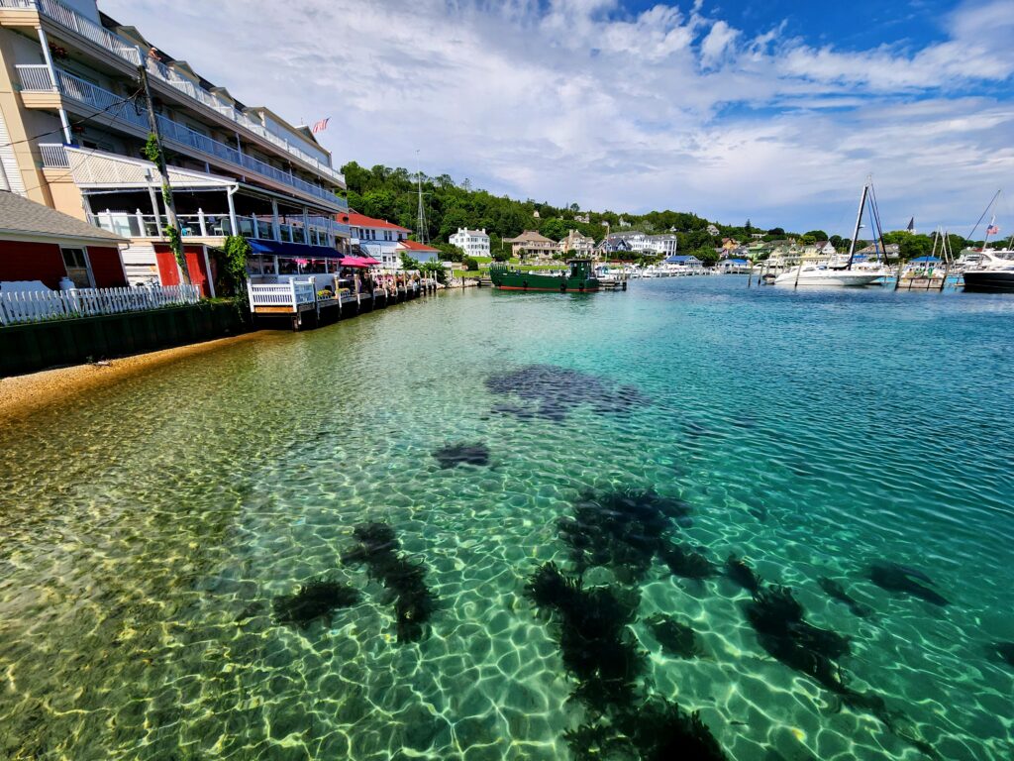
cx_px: 507
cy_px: 380
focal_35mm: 13
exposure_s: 1/3333
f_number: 2.2
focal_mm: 2.2
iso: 50
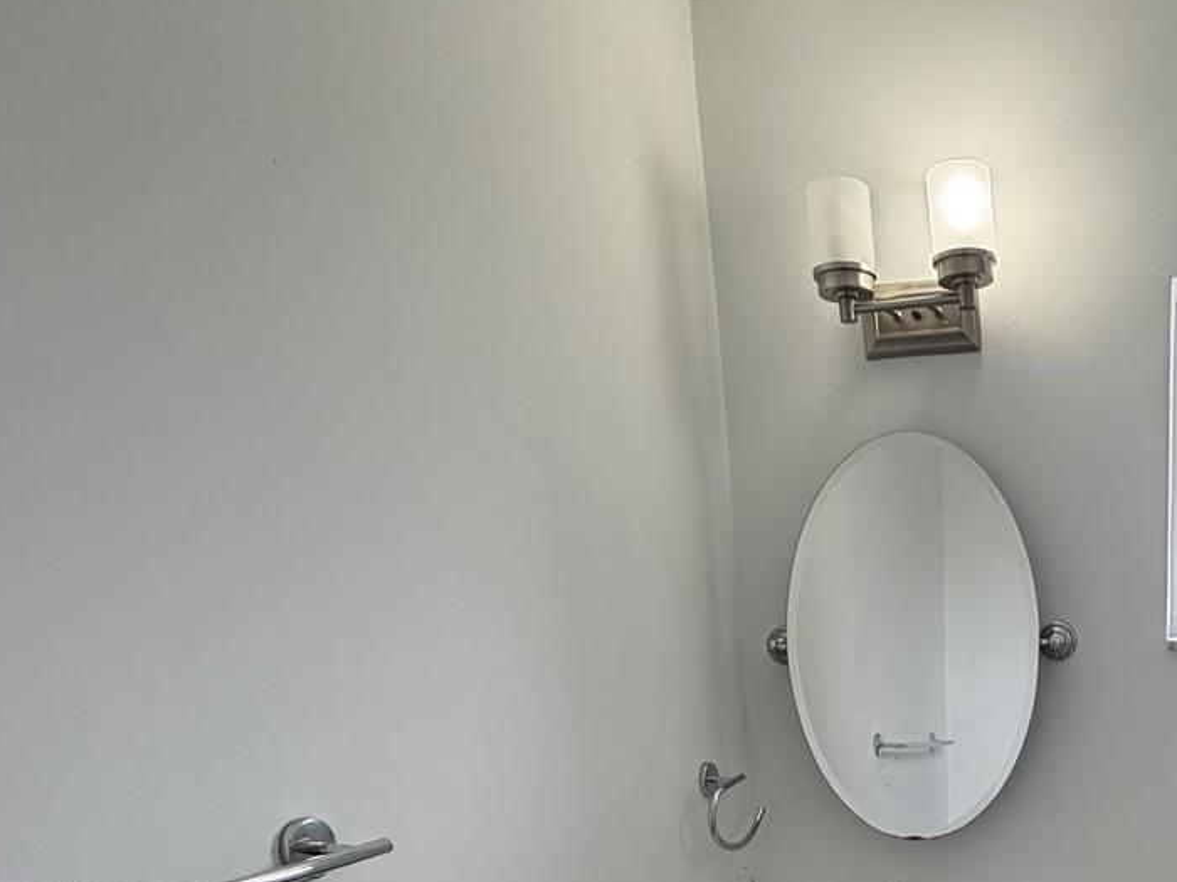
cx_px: 1056
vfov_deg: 38.5
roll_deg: +1.4
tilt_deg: -13.9
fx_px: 1088
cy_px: 907
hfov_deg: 50.5
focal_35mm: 32
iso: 160
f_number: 2.2
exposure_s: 1/120
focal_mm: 2.22
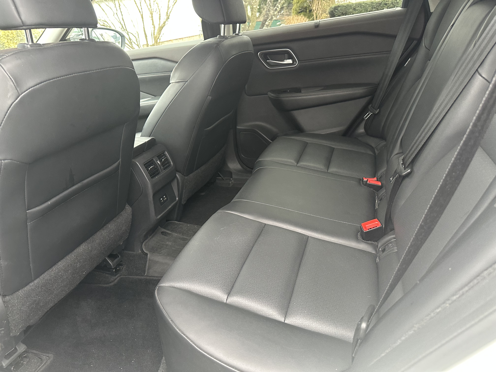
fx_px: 344
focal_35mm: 24
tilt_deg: -25.0
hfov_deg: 71.6
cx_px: 248
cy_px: 186
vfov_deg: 56.8
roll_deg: +5.3
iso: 320
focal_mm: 6.86
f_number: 1.78
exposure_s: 1/60
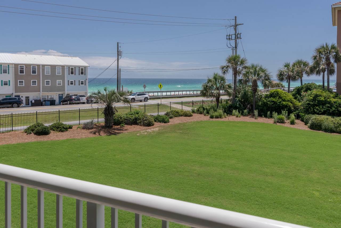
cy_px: 114
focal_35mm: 28
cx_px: 170
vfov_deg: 46.4
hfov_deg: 65.5
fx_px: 265
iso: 400
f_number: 14
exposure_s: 1/800
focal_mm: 28
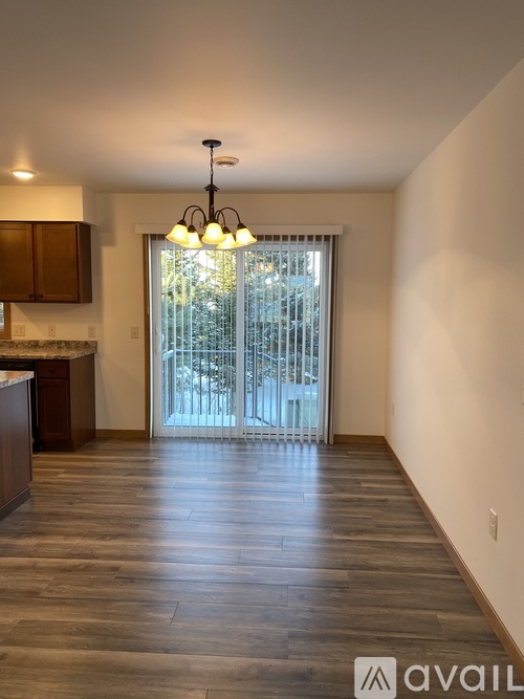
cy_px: 350
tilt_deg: -5.9
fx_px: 525
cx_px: 262
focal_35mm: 26
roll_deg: -0.1
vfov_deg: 67.3
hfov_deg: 53.0
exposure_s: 1/120
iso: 80
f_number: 1.8
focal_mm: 4.25
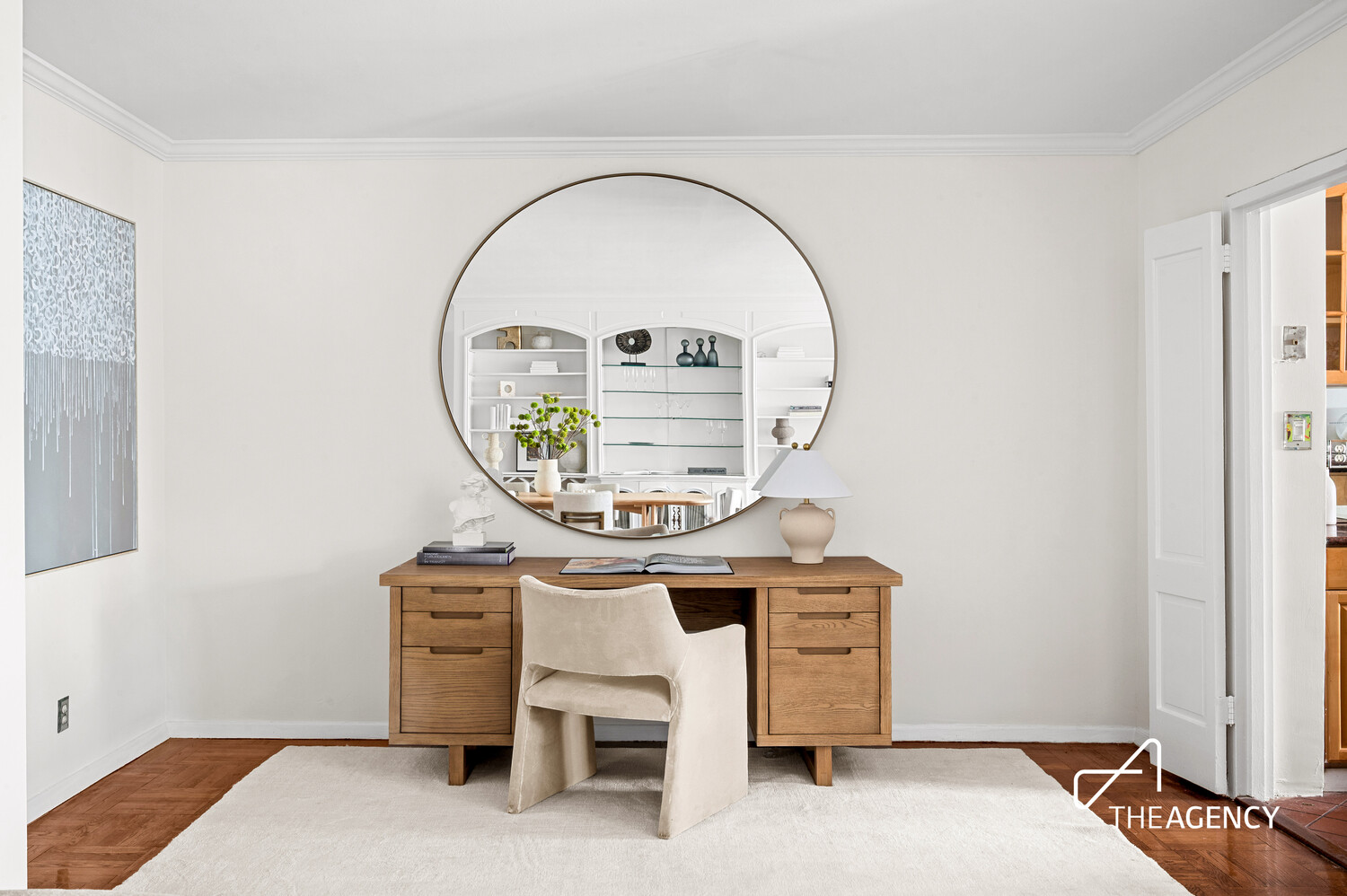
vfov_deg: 47.1
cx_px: 674
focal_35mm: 28
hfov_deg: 66.4
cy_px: 448
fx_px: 1028
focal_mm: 27.5
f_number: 16
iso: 250
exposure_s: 2.5
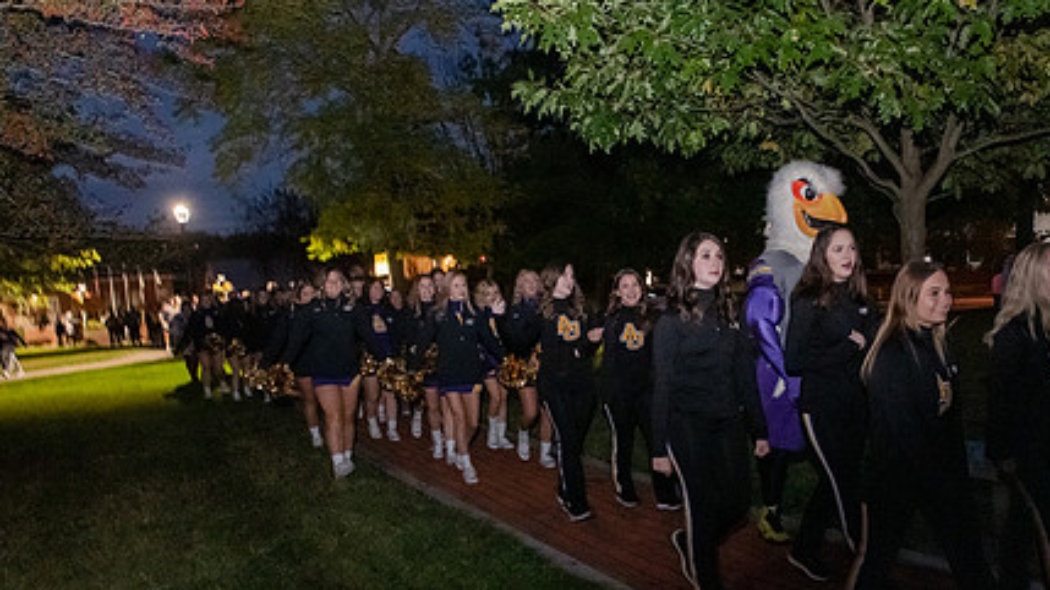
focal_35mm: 34
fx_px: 946
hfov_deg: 57.1
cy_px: 386
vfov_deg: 34.4
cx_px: 673
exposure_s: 1/40
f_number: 5
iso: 6400
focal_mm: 24
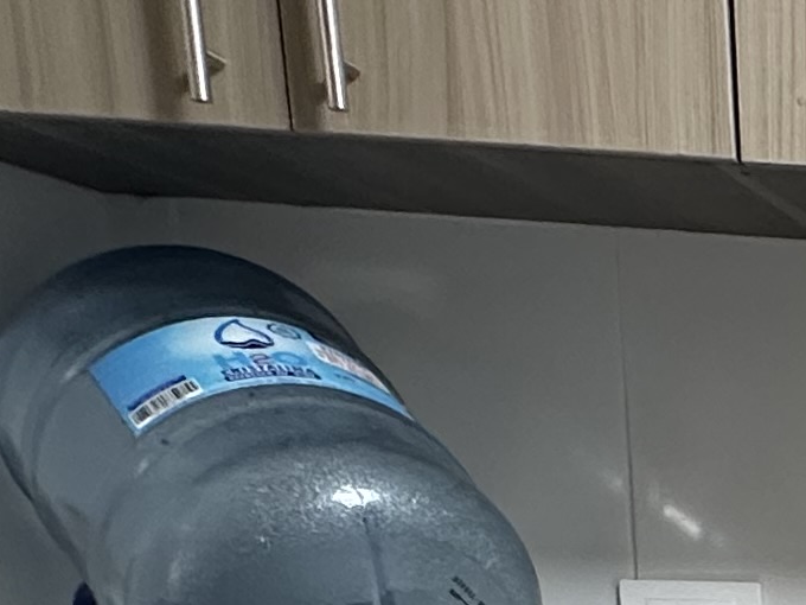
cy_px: 1101
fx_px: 1933
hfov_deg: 18.0
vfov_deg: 15.3
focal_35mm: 83
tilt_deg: -13.7
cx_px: 1509
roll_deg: -3.1
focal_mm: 2.22
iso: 200
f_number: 2.2
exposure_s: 1/60
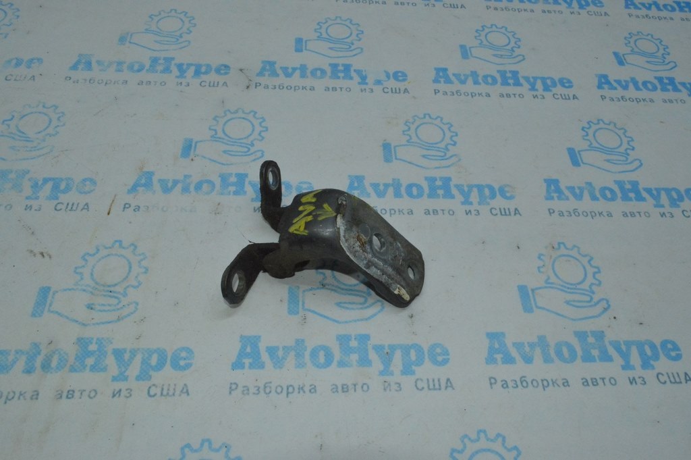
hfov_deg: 67.4
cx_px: 346
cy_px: 230
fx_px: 518
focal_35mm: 27
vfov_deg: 47.9
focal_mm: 18
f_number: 16
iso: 4500
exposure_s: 1/200
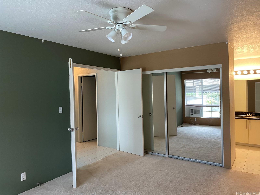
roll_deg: +1.2
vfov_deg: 53.1
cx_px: 130
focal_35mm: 26
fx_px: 195
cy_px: 98
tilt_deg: +0.0
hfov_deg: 67.3
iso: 200
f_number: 1.8
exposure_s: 1/60
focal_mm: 4.25
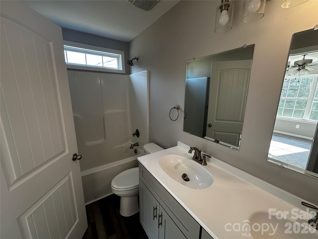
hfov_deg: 102.1
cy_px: 120
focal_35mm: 14
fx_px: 129
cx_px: 159
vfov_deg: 85.7
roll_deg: +0.2
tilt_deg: -12.4
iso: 160
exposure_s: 1/120
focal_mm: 2.22
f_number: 2.2
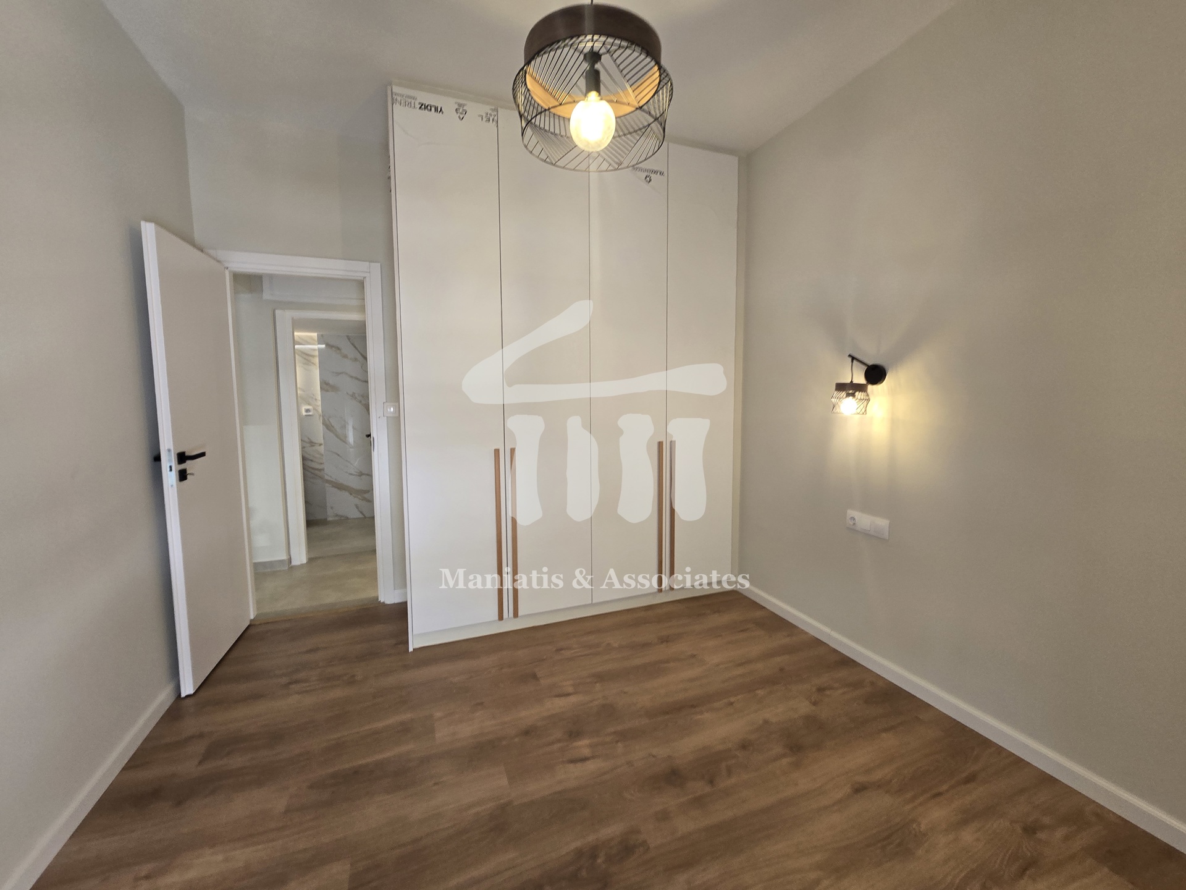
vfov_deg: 89.9
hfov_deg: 106.2
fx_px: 445
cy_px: 445
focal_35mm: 13
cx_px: 593
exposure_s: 1/50
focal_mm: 2.2
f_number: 2.2
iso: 64
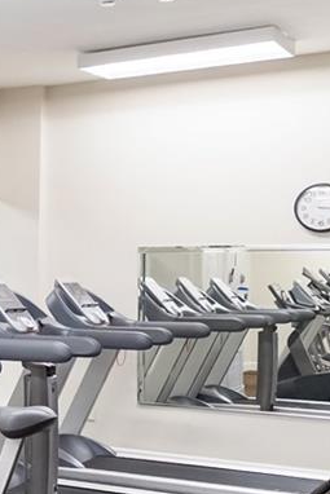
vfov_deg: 30.0
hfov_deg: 16.9
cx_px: -258
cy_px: 279
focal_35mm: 67
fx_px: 920
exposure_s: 1/125
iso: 2500
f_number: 2.8
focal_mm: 16
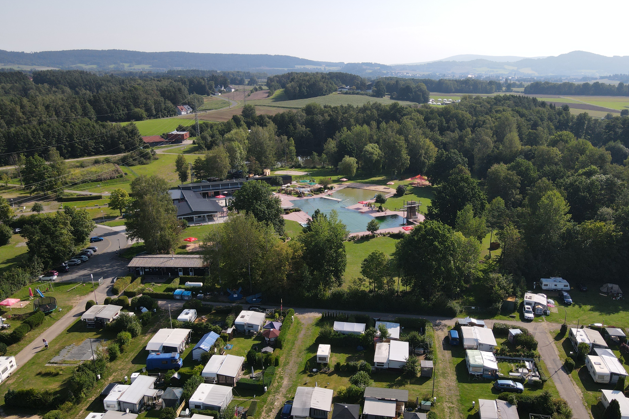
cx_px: 340
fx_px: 472
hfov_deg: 67.3
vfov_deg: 47.7
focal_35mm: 27
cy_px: 247
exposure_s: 1/725
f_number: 2.8
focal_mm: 4.5
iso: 100
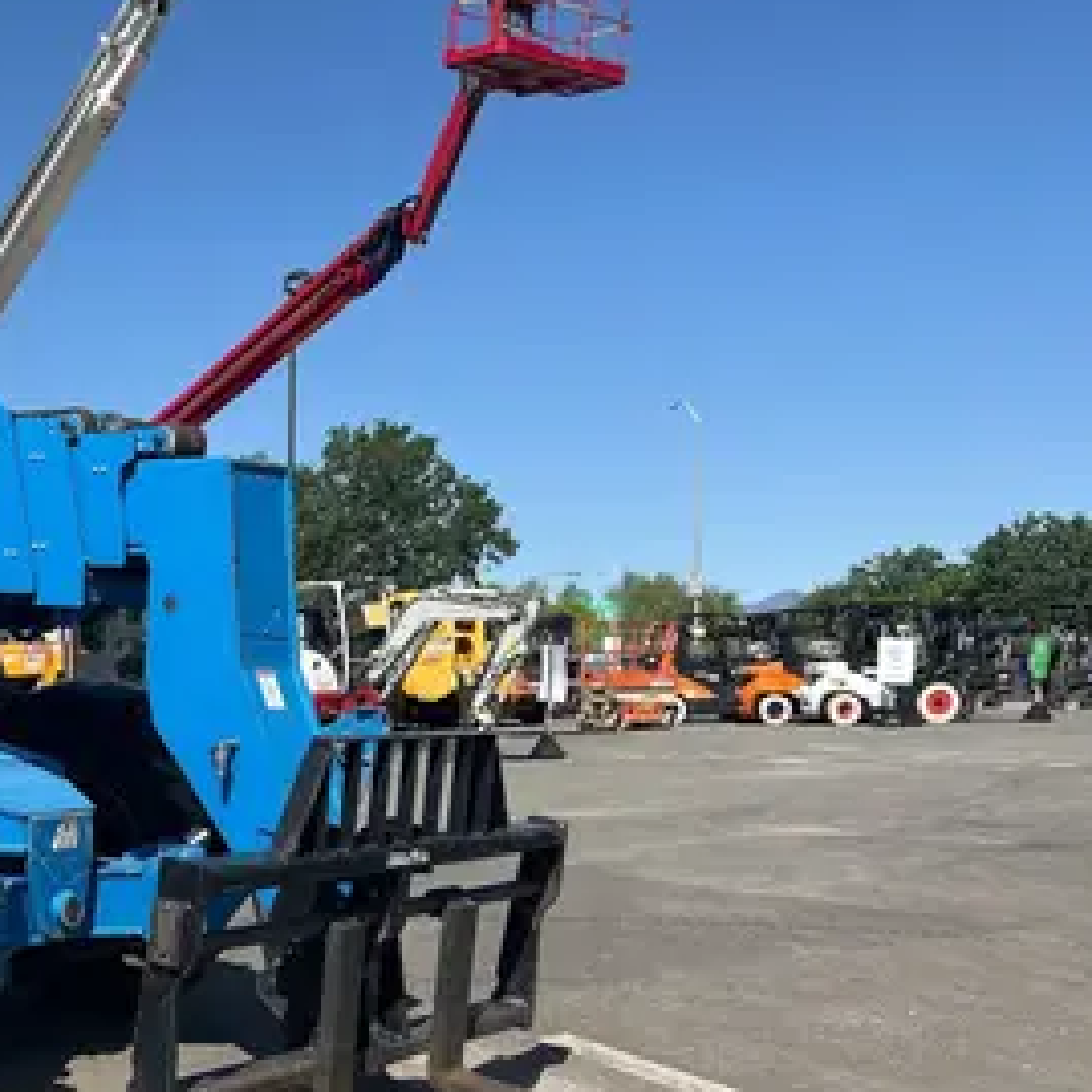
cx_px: 8
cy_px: 810
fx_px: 1677
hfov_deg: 33.1
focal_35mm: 47
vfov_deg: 35.3
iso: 50
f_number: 1.5
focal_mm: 5.7
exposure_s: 1/4274
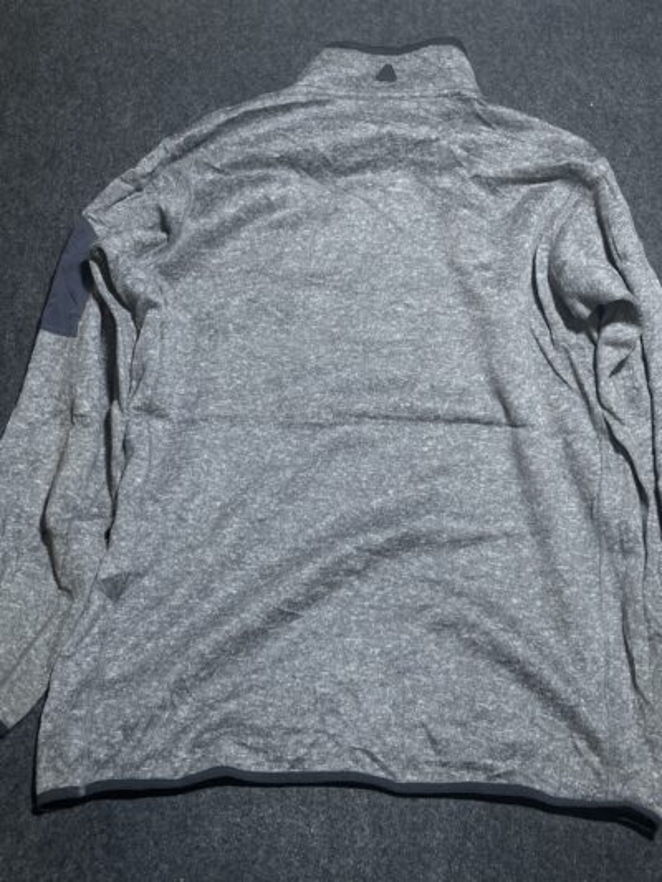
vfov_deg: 67.3
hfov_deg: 53.1
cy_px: 441
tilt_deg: -45.6
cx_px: 331
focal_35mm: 26
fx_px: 663
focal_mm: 4.2
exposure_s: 1/100
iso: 100
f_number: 1.6
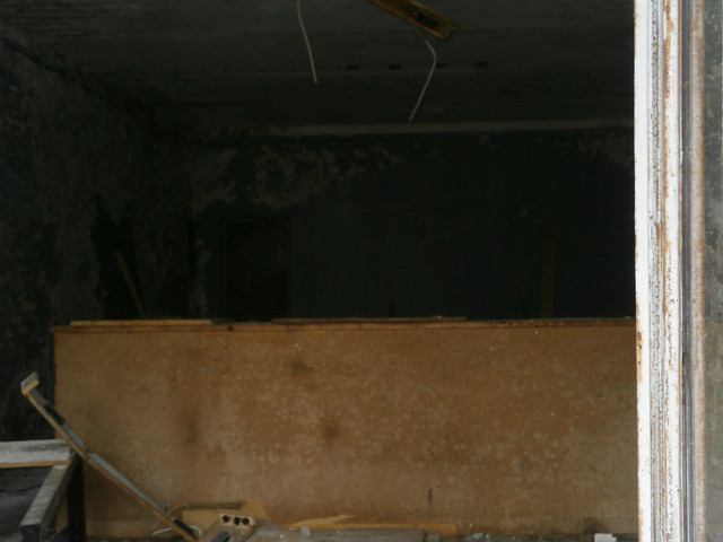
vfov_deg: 30.9
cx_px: 362
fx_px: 982
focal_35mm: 47
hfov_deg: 40.4
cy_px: 271
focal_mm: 8.3
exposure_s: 1/40
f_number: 3.4
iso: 200
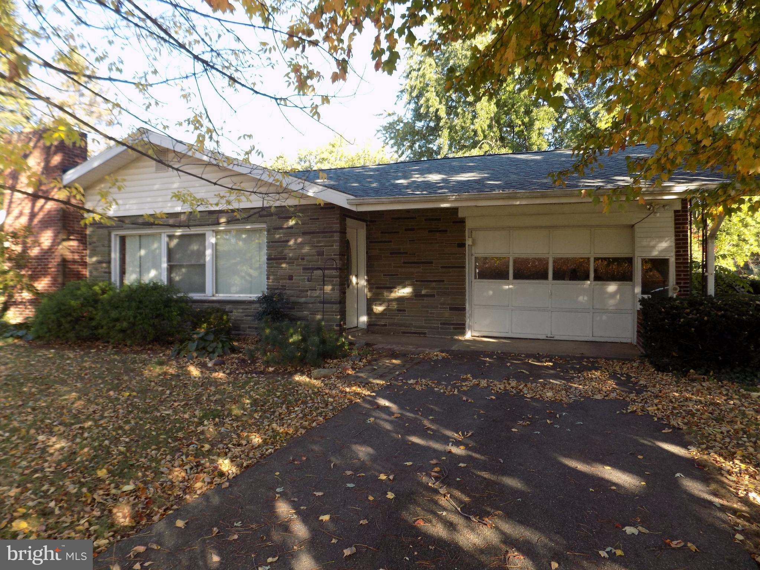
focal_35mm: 23
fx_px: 505
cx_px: 380
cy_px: 285
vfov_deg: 58.9
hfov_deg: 73.9
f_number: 3.1
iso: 80
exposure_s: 1/125
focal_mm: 4
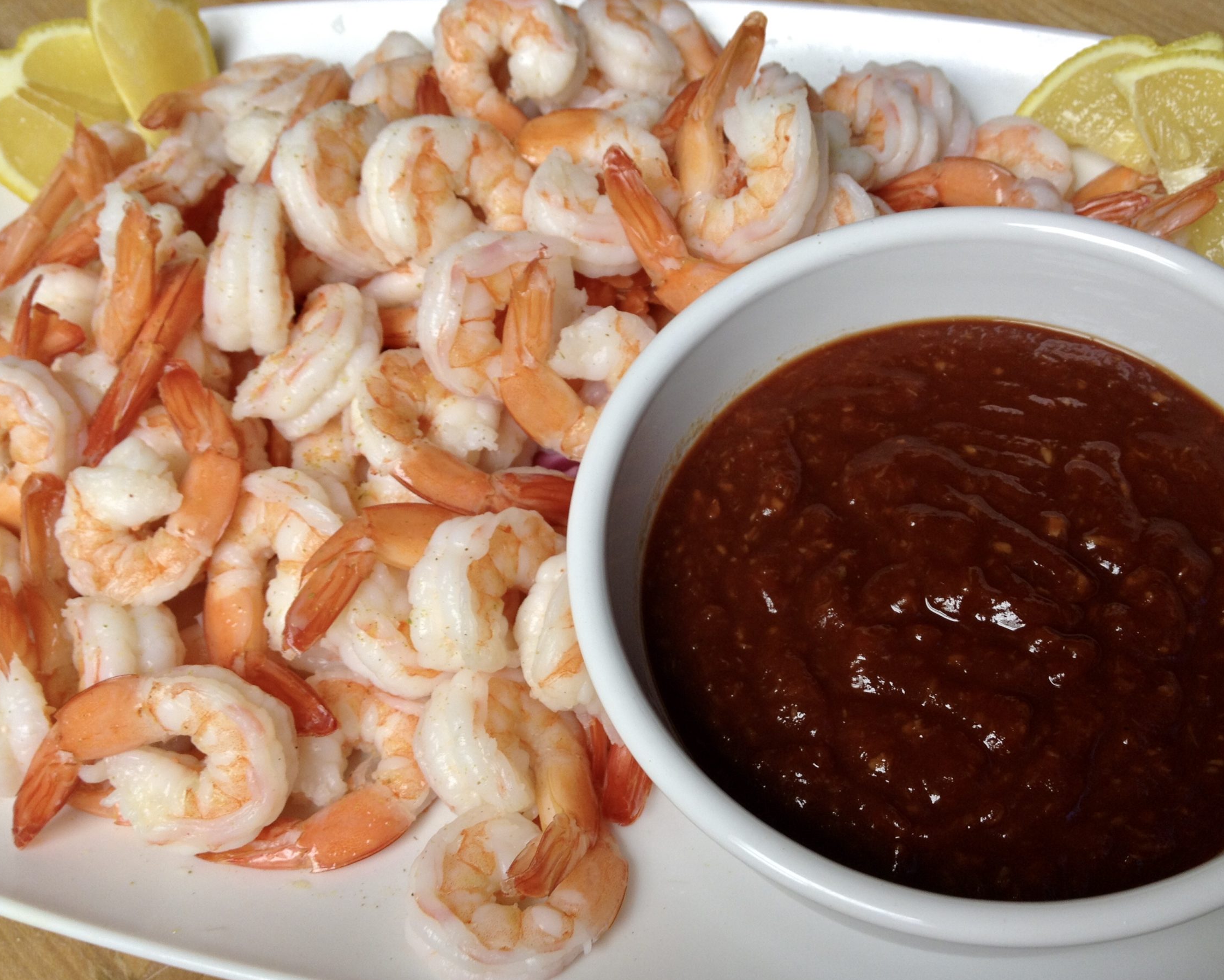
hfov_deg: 46.7
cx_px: 684
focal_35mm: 39
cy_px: 471
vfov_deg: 38.2
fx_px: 1413
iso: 64
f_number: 2.4
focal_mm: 4.28
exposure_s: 1/40
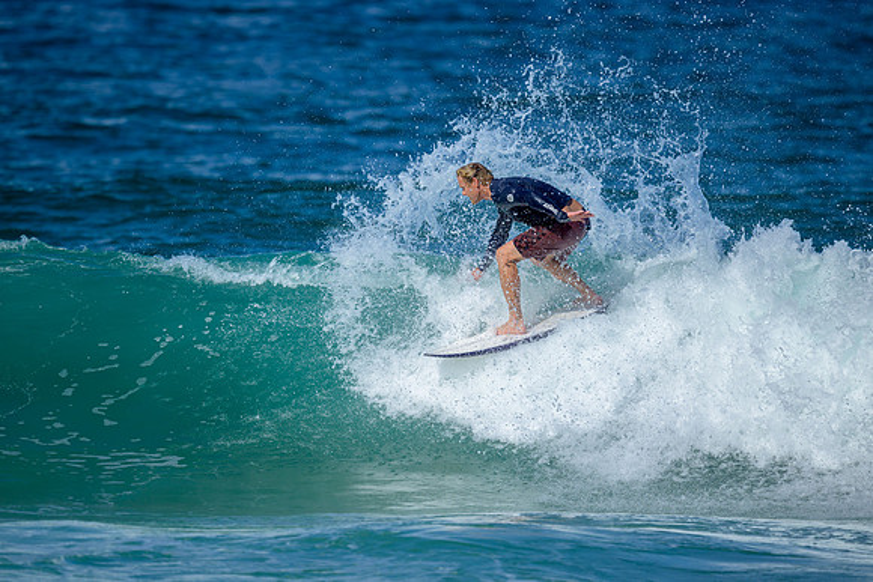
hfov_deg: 2.6
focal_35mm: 800
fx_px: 19404
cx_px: 436
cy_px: 291
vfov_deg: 1.7
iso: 250
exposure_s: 1/2500
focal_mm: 800
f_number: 6.3
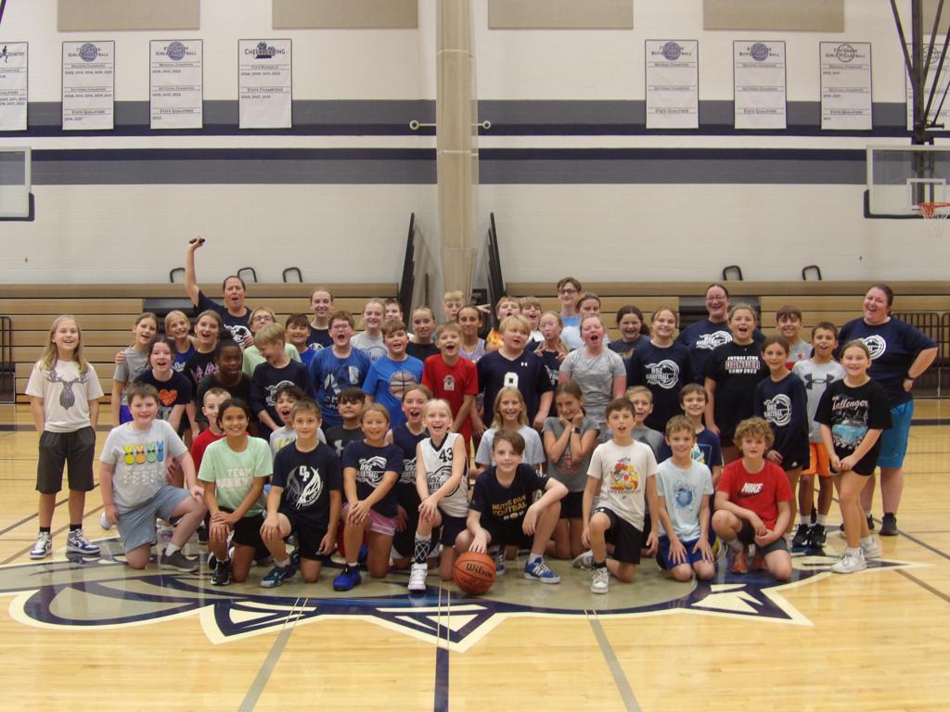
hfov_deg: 41.2
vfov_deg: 31.5
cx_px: 475
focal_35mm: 46
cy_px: 356
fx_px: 1262
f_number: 3.8
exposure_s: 1/17
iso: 253
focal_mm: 8.2
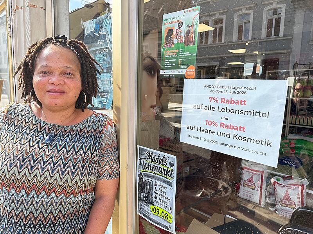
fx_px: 217
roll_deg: -0.8
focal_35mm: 24
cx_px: 156
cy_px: 117
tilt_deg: -7.1
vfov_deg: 56.8
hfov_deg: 71.6
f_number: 1.78
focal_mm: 6.86
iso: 80
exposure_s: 1/516
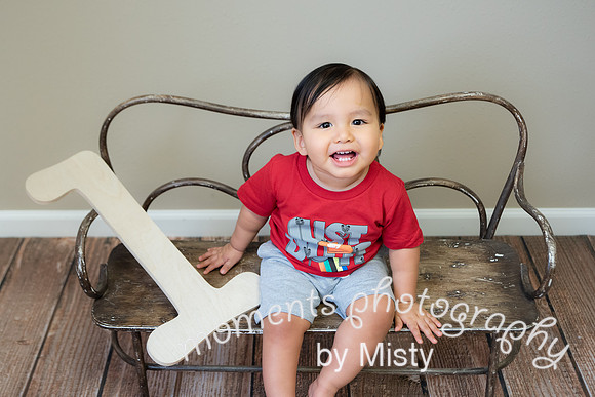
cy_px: 176
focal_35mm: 49
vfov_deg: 27.4
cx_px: 264
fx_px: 814
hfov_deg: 40.1
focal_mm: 42
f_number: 3.2
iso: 800
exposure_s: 1/125
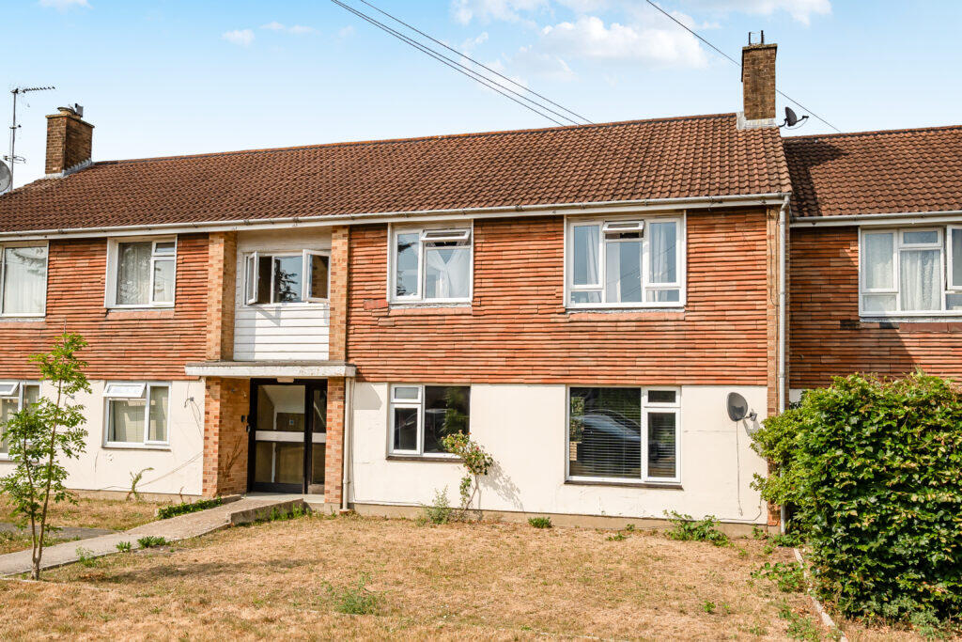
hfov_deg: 60.3
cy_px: 321
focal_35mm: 31
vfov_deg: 42.3
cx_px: 481
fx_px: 828
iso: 400
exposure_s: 1/6400
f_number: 4
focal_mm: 21
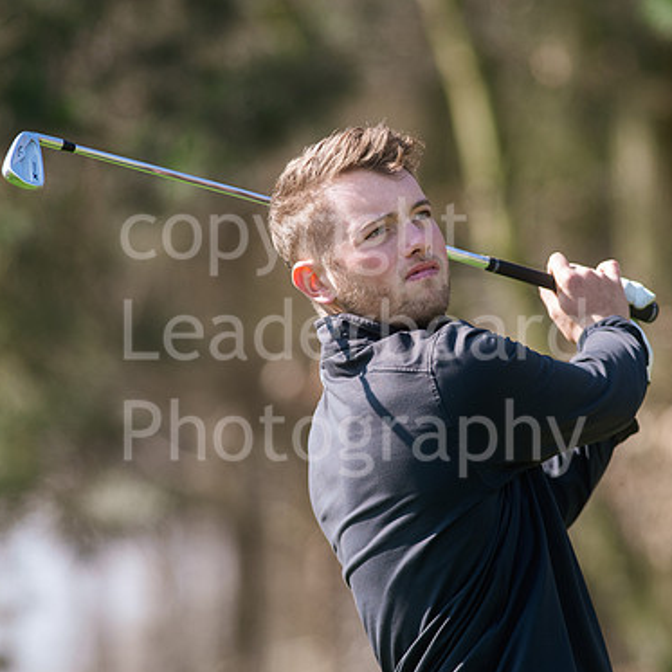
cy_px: 347
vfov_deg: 2.9
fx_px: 13068
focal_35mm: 595
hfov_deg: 2.9
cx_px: 357
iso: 400
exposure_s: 1/1600
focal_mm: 300
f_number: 4
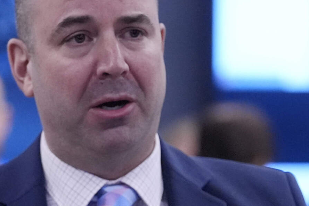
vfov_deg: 3.0
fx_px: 3880
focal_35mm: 452
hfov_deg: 4.6
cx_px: 120
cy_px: 236
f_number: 3.2
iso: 5000
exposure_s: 1/800
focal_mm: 134
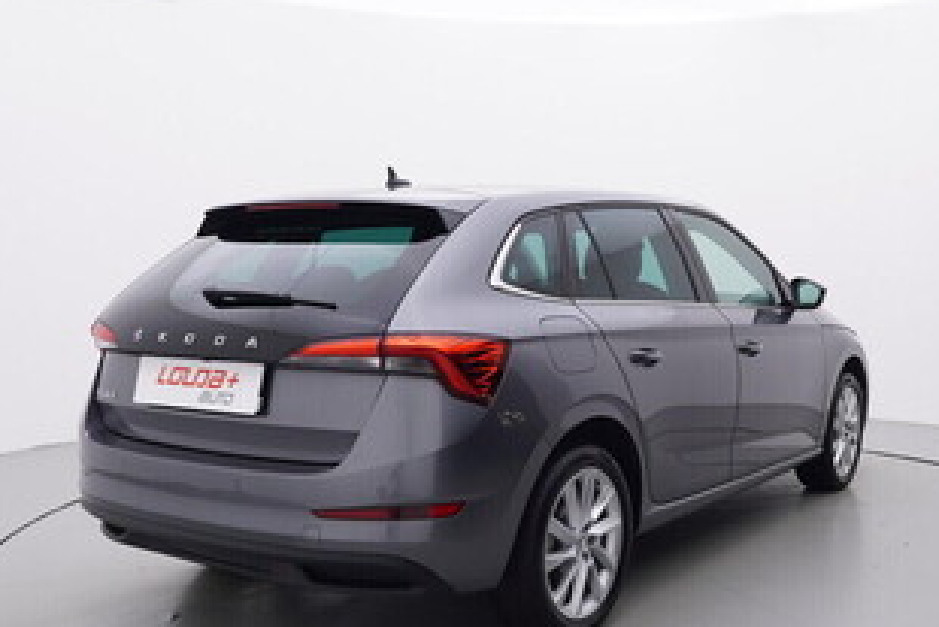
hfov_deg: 48.3
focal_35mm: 40
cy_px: 420
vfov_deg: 33.2
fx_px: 1041
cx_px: 553
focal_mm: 15
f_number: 5
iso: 200
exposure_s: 1/80
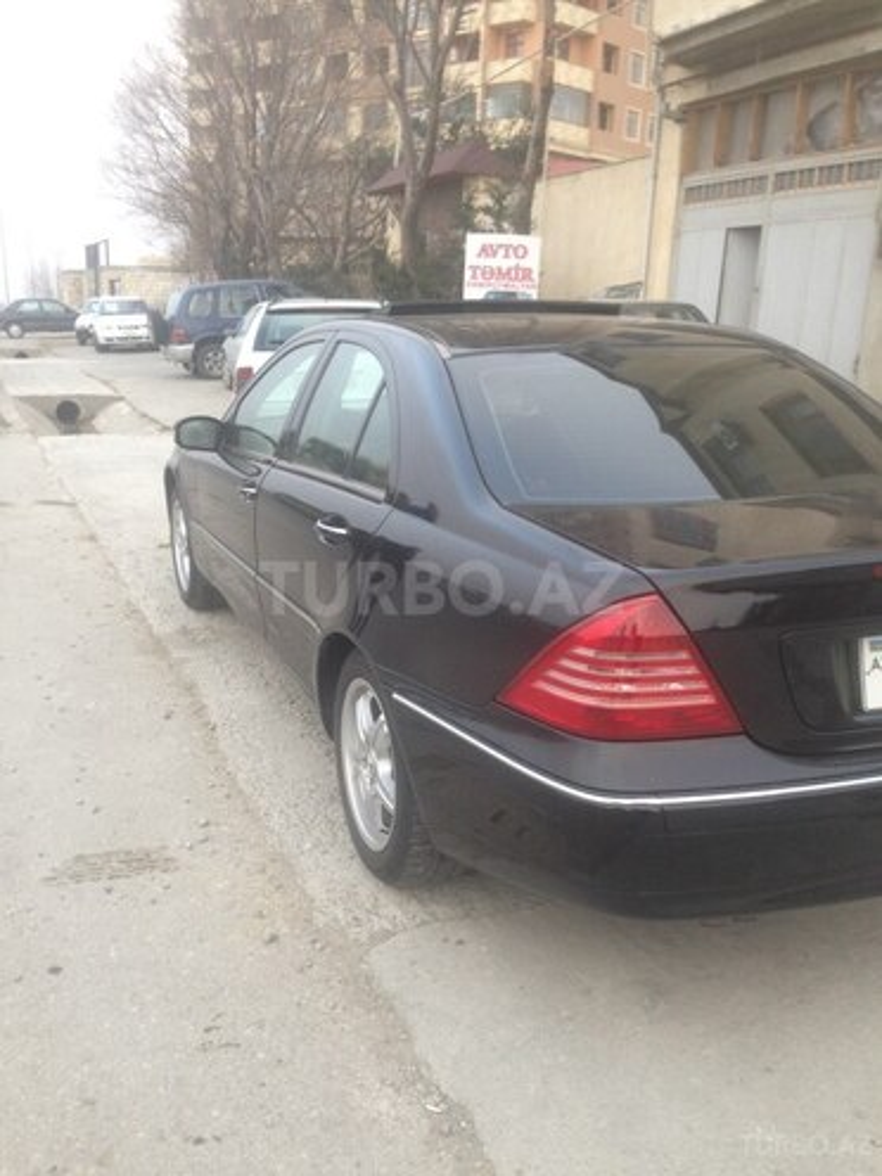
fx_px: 1121
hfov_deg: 42.9
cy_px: 588
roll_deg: -3.2
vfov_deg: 55.4
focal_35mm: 33
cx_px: 441
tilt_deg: -14.1
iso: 50
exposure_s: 1/40
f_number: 2.4
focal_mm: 4.12
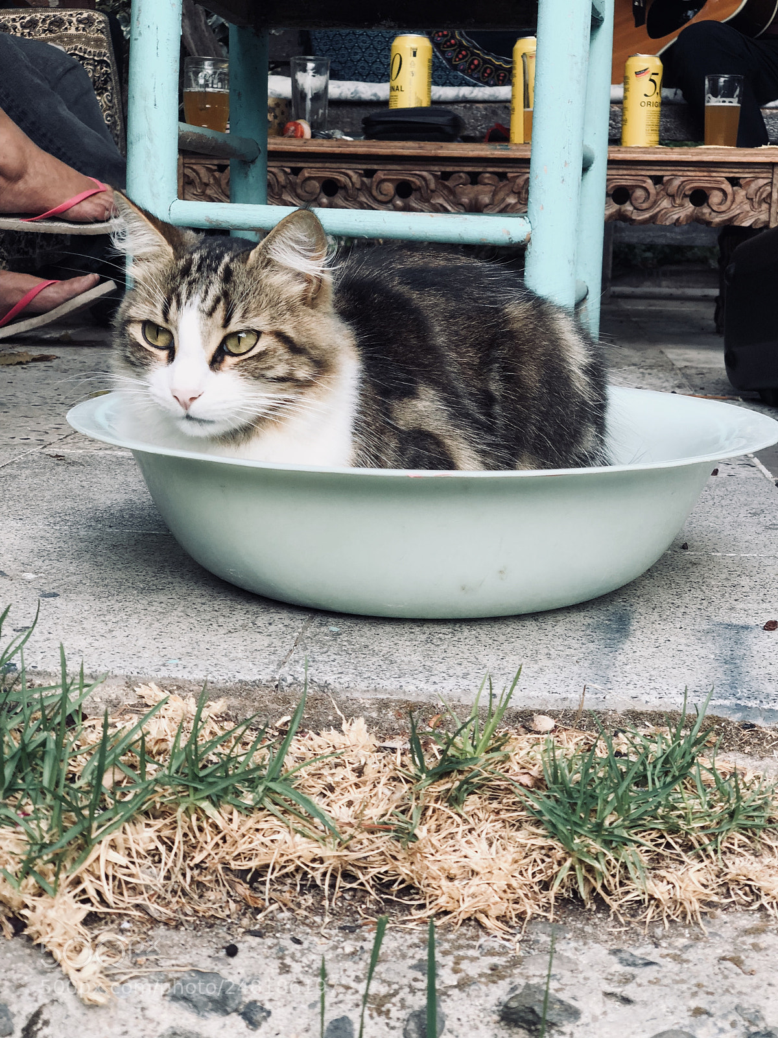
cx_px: 389
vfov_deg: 36.8
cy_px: 519
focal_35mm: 52
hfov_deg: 28.0
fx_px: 1558
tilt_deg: -11.1
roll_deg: -1.9
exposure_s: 1/50
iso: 32
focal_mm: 6
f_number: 2.4
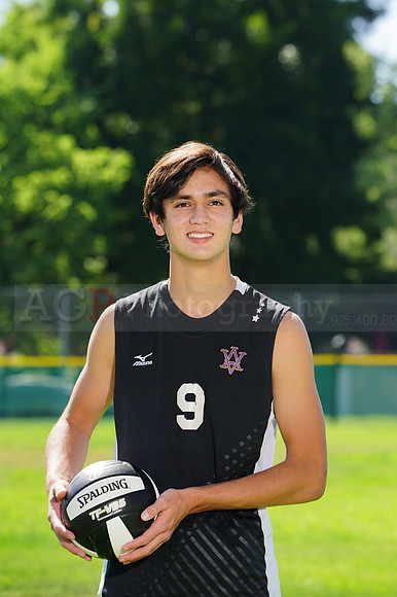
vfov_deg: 7.5
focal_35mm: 276
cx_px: 198
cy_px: 298
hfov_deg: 5.0
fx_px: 4571
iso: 200
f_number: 10
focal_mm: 276
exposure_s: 1/200
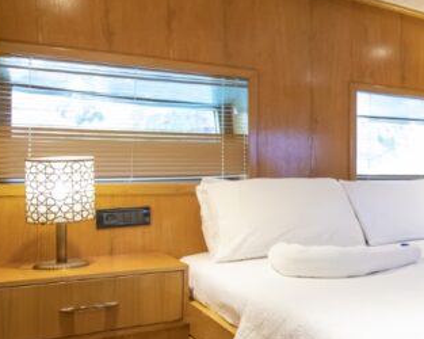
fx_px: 539
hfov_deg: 33.7
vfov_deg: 34.9
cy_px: 177
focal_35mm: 43
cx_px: 523
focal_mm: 14
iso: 2500
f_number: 2.8
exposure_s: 1/60
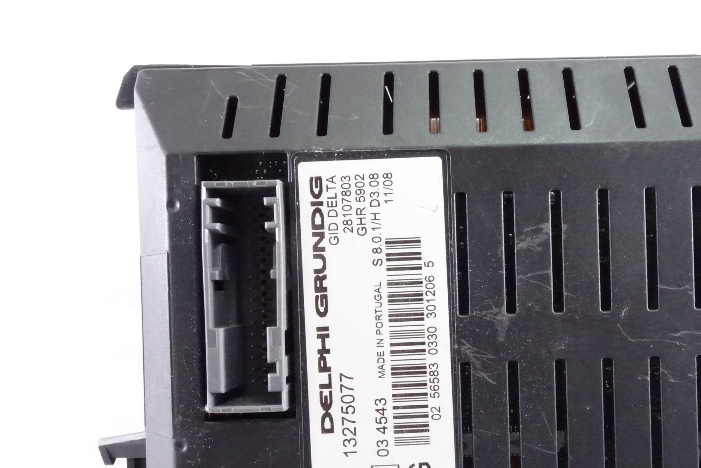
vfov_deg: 35.8
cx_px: 459
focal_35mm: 37
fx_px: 721
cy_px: 292
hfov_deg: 51.1
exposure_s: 1/30
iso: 6400
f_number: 11
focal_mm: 10.4
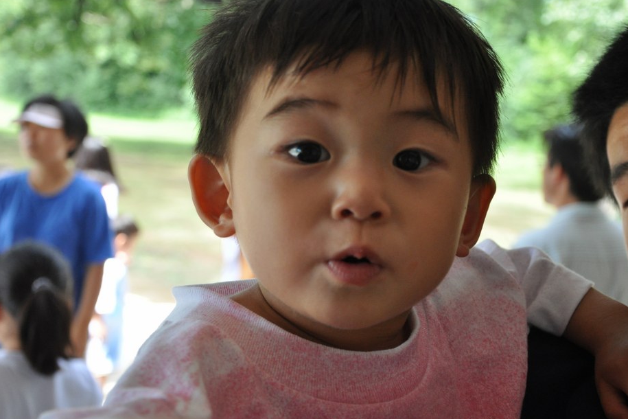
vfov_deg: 23.8
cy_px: 199
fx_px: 994
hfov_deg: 35.0
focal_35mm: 57
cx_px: 350
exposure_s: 1/320
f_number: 5
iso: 800
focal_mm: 34
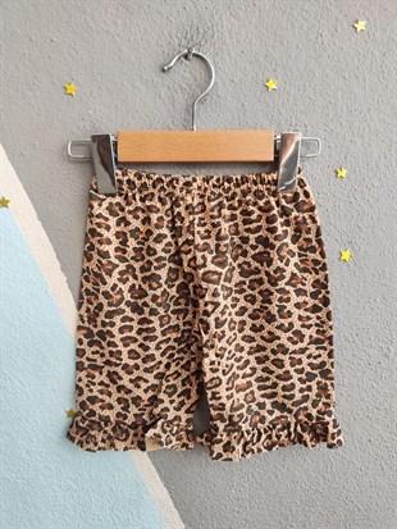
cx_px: 198
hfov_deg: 56.8
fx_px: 367
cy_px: 264
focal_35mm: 24
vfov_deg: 71.6
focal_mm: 5.59
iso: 320
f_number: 1.88
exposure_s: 1/52.4
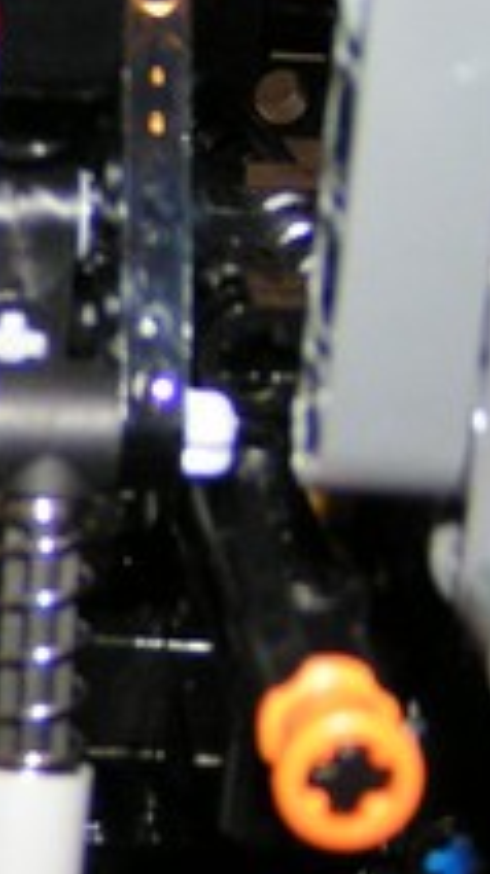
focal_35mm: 125
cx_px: -478
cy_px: 289
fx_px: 2892
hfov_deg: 9.1
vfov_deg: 17.1
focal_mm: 5.8
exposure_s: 1/40
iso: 200
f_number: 2.8
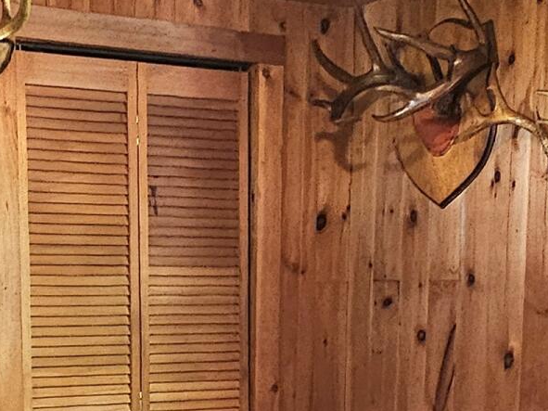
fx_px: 1045
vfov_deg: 21.2
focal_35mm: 66
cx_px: 170
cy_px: 448
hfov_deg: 29.1
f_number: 2.2
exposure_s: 1/24
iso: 800
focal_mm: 2.2
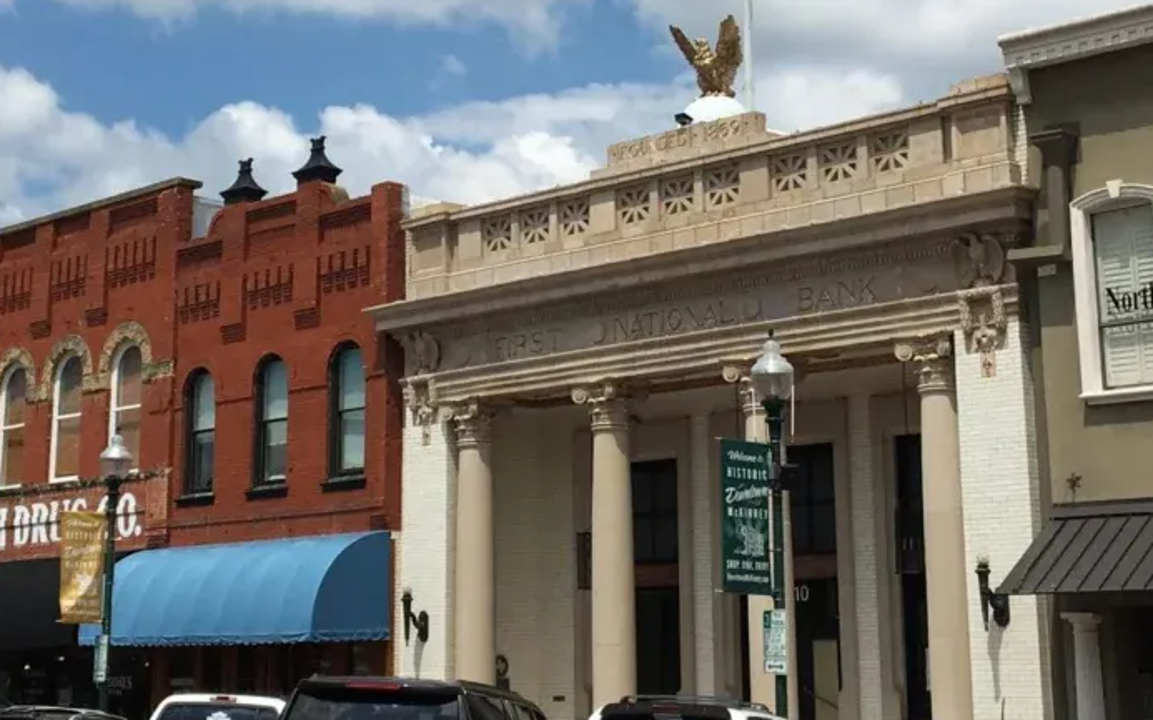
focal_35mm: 71
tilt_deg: +14.1
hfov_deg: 29.0
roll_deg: +0.5
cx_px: 551
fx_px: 2231
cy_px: 170
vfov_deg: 18.2
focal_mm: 4.15
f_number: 2.2
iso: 25
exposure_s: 1/3205
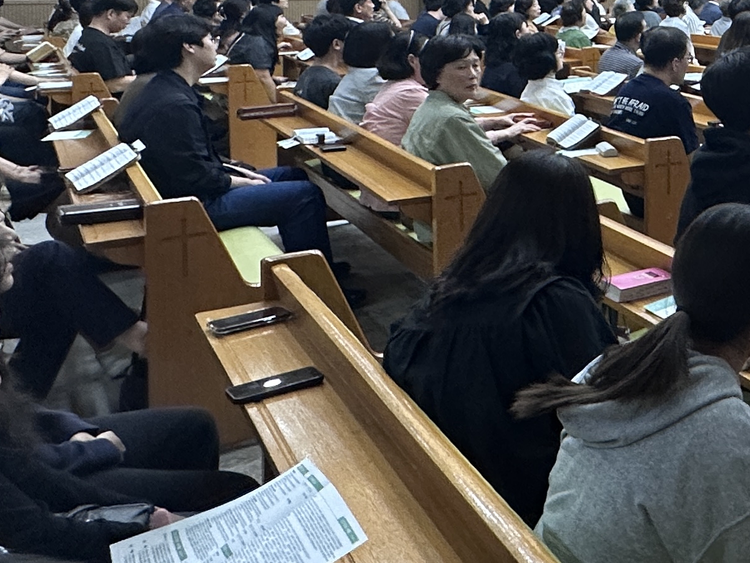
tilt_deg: -1.2
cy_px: -1
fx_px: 1018
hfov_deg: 32.5
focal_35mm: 47
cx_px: 923
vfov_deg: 28.9
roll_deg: -0.7
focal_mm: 2.22
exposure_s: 1/120
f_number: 2.2
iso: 200
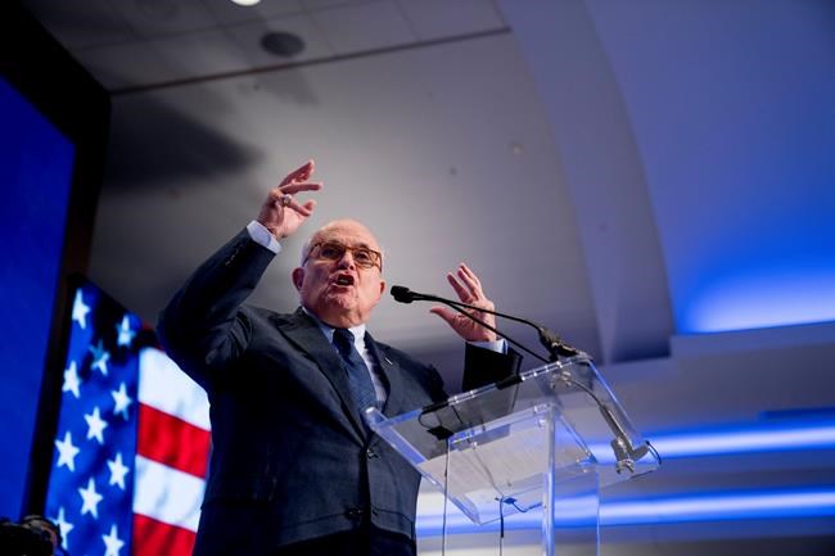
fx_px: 1600
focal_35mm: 69
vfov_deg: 19.7
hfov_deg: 29.3
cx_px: 418
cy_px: 278
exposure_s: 1/640
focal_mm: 69
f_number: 3.2
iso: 2000
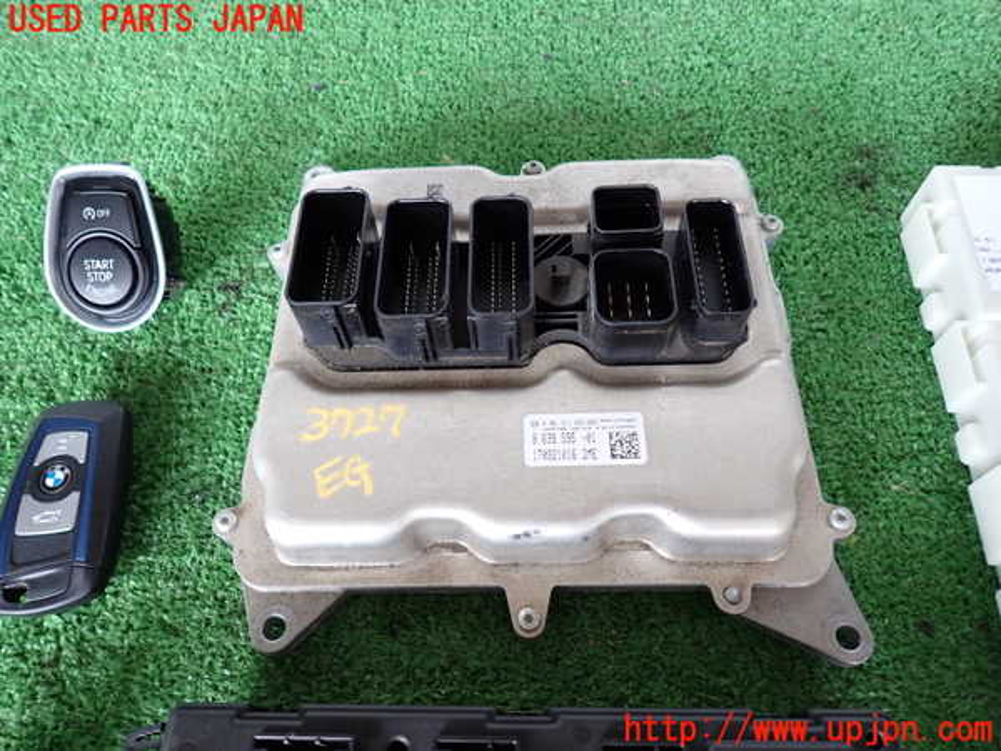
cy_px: 376
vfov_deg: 54.9
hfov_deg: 69.4
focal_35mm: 25
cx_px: 500
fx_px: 723
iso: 200
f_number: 2
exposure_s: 1/50
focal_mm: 4.5
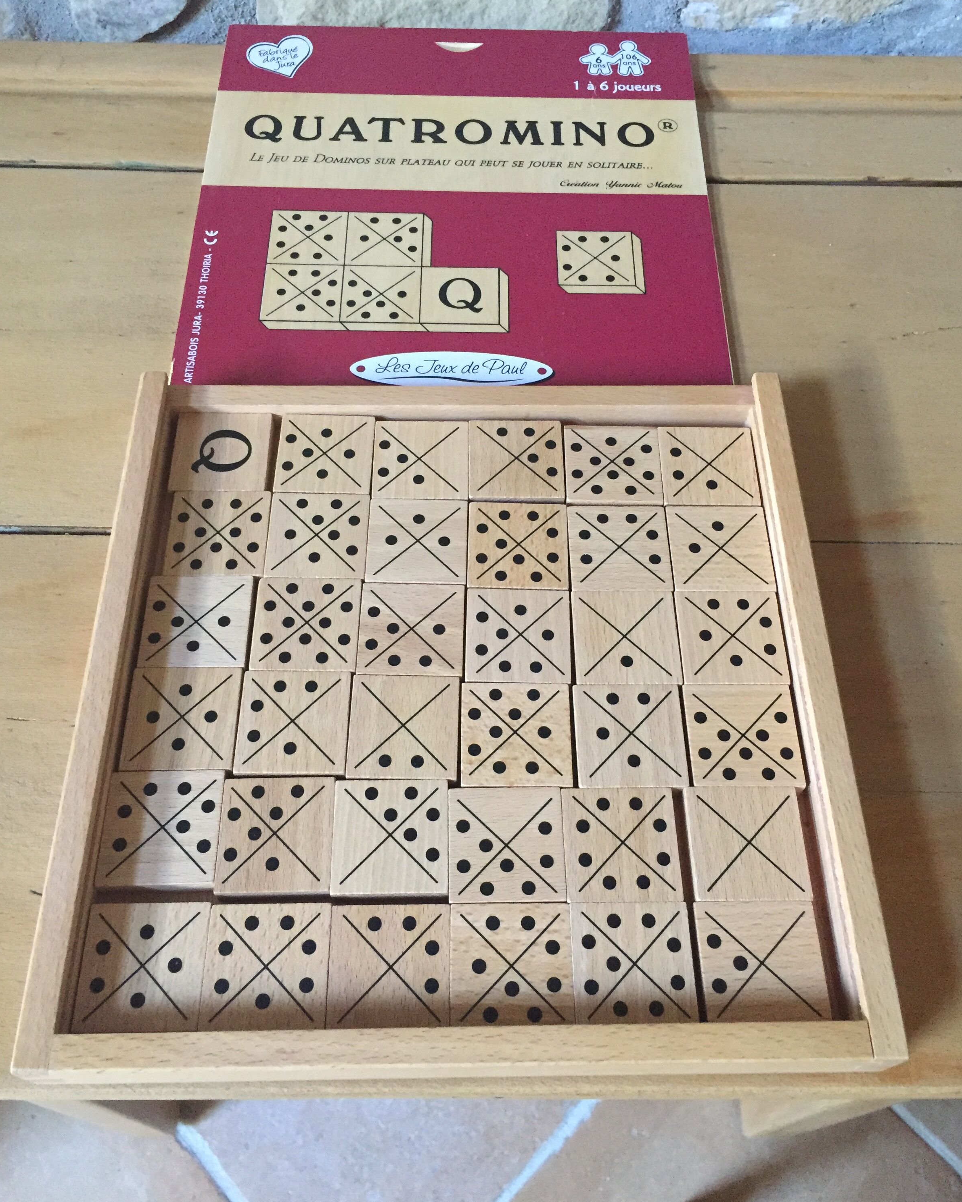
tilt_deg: -60.0
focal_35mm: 31
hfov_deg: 47.1
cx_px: 483
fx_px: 1103
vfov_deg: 57.1
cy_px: 566
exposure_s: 1/17
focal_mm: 4.15
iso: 320
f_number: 2.2
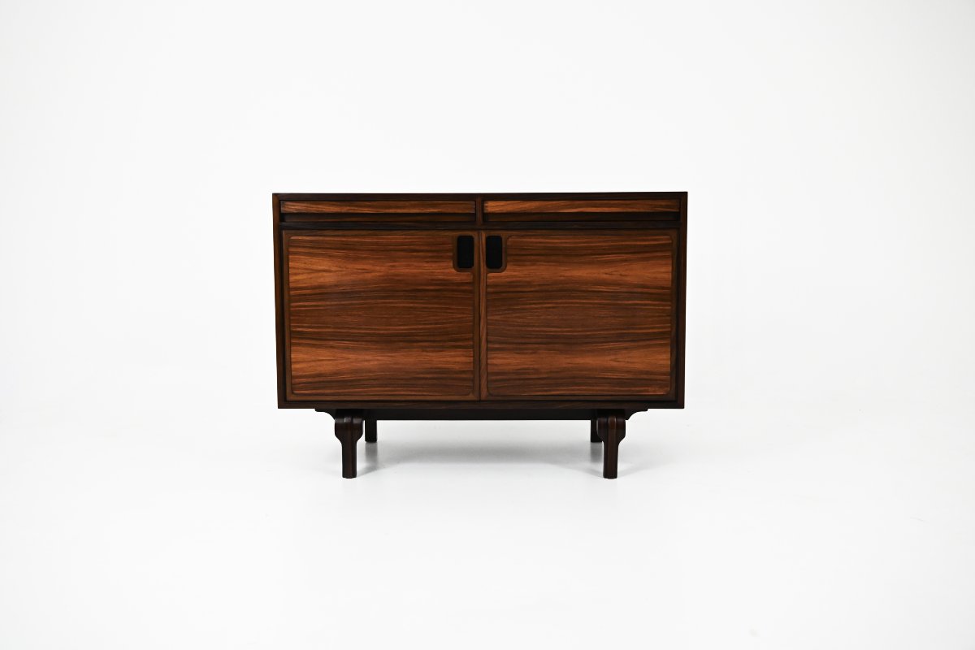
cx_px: 488
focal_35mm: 37
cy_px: 325
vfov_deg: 36.2
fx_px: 995
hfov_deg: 52.2
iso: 1600
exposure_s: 1/125
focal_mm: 24.5
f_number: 3.8
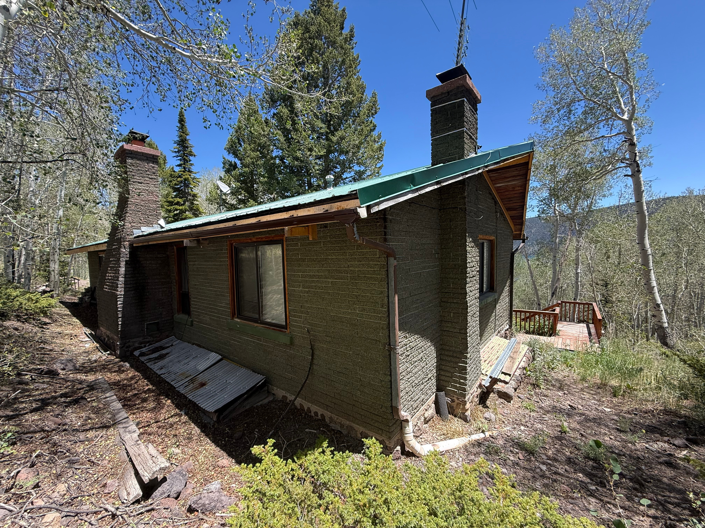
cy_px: 264
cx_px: 352
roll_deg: +1.9
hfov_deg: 102.1
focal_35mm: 14
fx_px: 285
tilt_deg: -1.7
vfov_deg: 85.7
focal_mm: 2.22
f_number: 2.2
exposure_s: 1/398
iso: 64
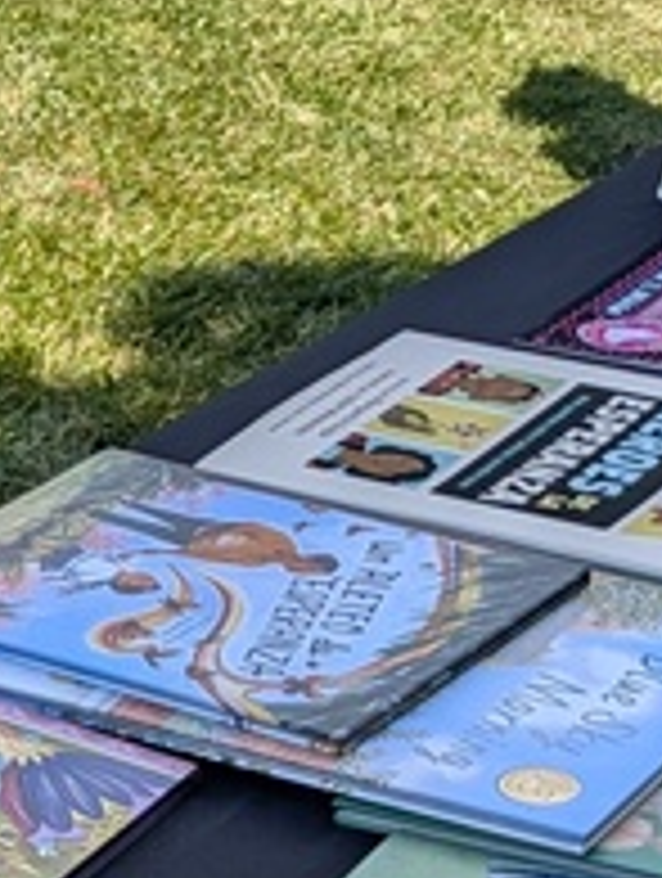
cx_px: -561
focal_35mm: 126
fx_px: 3202
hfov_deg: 11.0
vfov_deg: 15.1
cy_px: 1036
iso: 22
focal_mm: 6.9
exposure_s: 1/822
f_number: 1.68
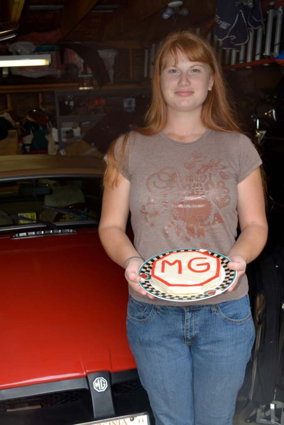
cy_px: 212
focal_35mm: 45
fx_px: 532
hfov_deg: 29.9
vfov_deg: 43.6
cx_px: 142
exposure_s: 1/60
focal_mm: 30
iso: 100
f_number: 4.5
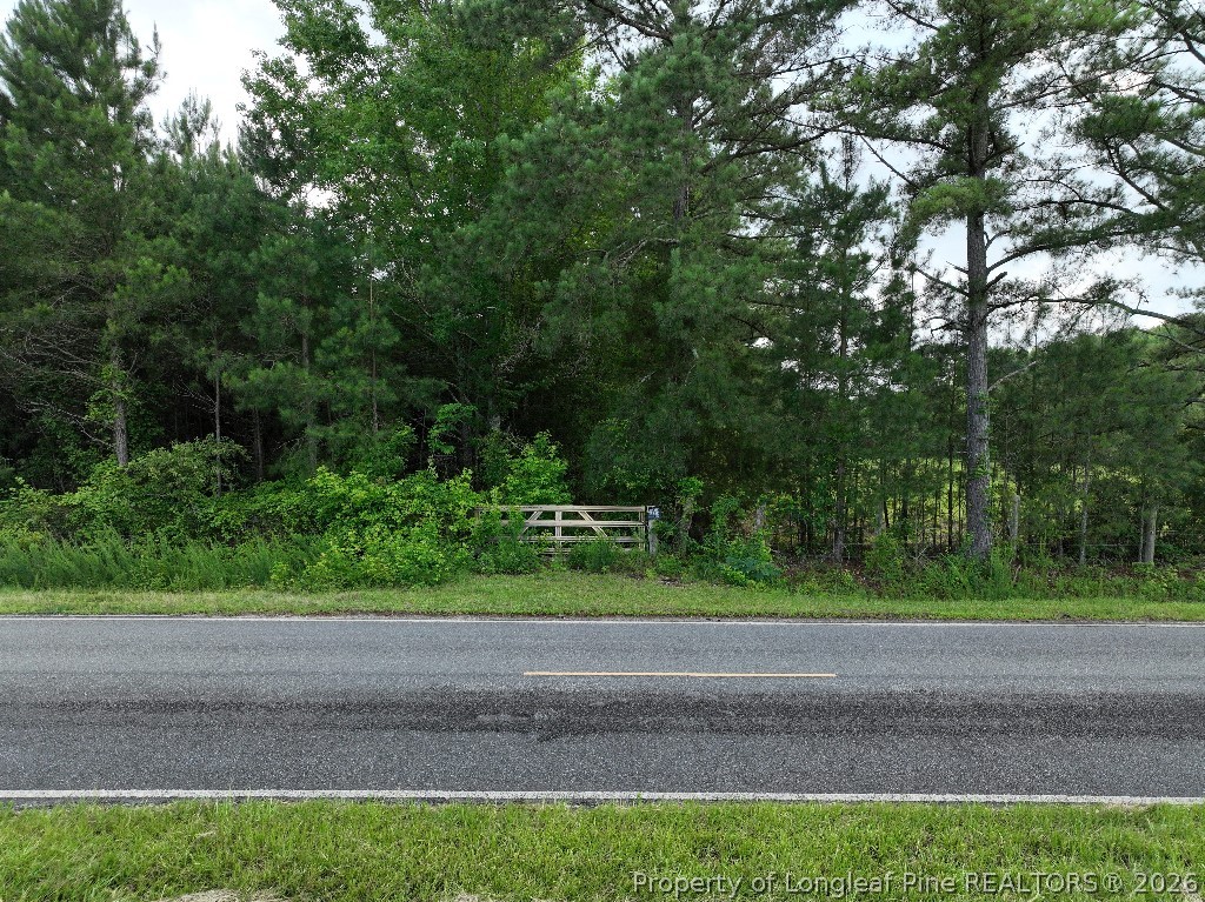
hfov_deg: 71.6
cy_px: 451
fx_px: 835
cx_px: 602
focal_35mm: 24
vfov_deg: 56.8
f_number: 2.8
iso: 330
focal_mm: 12.29
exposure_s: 1/1250
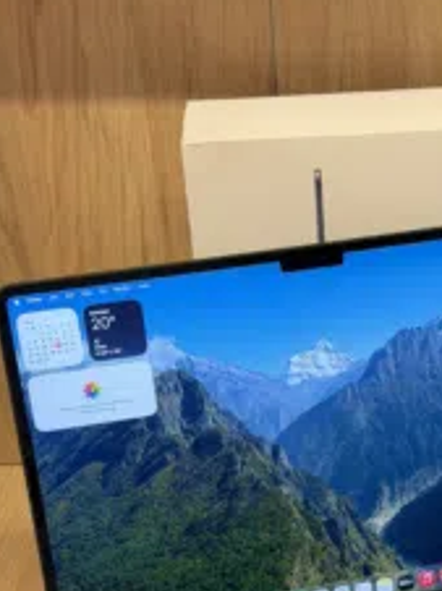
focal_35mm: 85
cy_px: 455
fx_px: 1450
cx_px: 369
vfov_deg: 22.8
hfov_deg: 17.2
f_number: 1.78
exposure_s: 1/50
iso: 125
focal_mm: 6.76
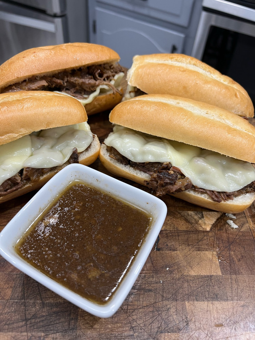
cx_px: 128
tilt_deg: -47.9
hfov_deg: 53.1
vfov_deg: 67.3
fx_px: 255
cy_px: 170
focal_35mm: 26
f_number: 1.5
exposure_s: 1/60
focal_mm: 5.7
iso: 80
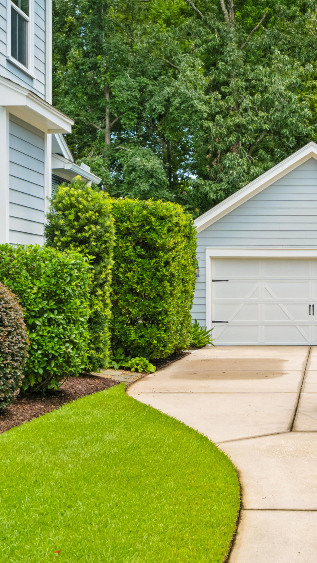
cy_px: 278
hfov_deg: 20.7
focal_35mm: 56
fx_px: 837
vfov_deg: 37.2
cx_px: 321
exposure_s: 1/200
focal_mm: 35
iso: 160
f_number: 8
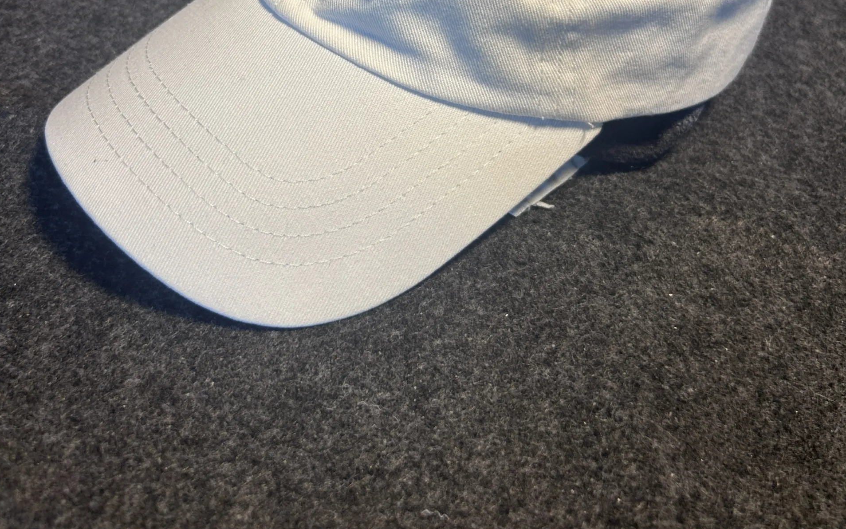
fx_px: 853
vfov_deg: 32.5
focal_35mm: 37
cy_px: 37
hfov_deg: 52.7
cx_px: 422
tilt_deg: -56.7
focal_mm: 5.7
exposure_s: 1/50
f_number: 1.5
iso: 64
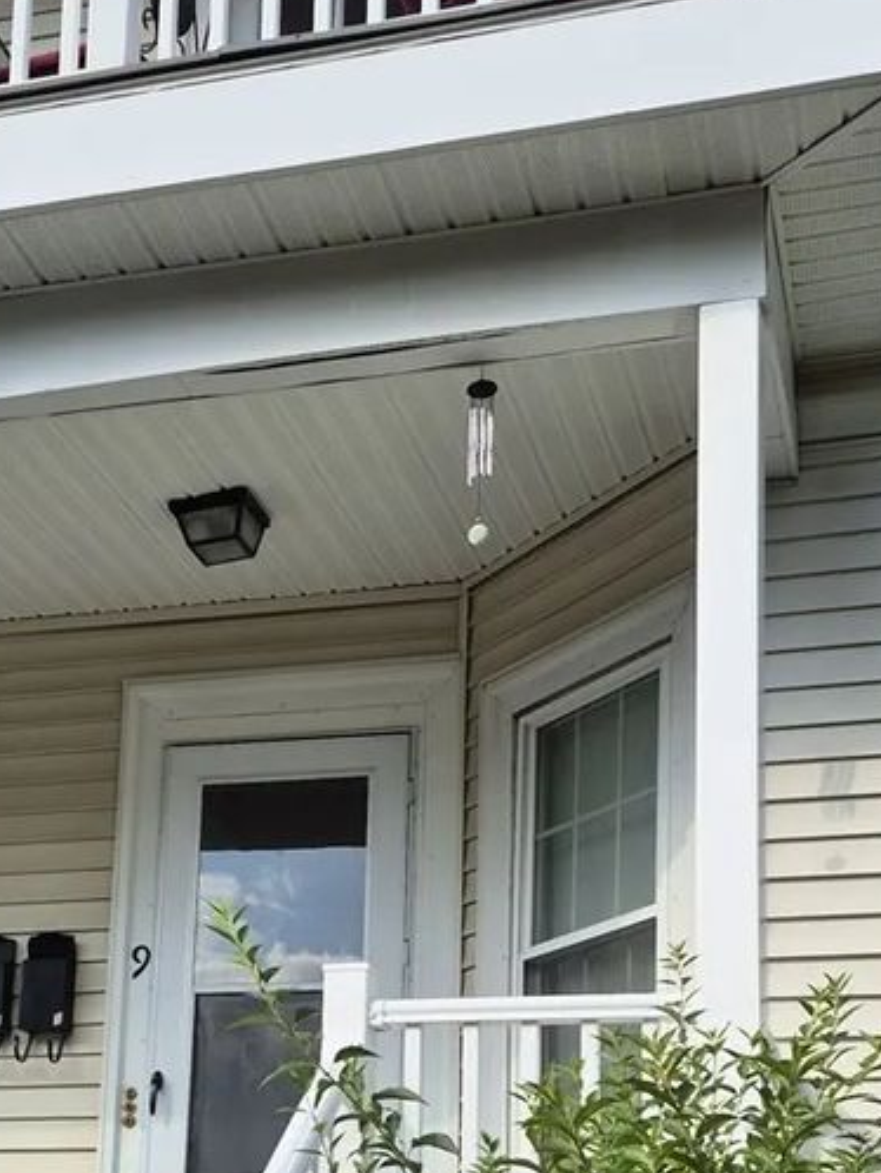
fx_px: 2136
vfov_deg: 29.9
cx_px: 196
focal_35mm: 63
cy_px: 969
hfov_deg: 23.0
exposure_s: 1/1368
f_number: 1.8
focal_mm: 5.4
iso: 25
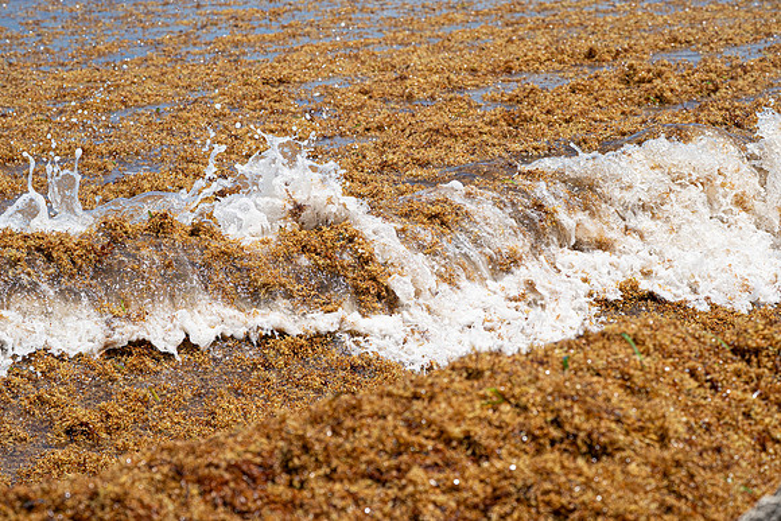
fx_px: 4600
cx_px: 390
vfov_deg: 6.5
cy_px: 260
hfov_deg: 9.7
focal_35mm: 212
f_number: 10
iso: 640
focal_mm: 212
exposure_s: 1/1250
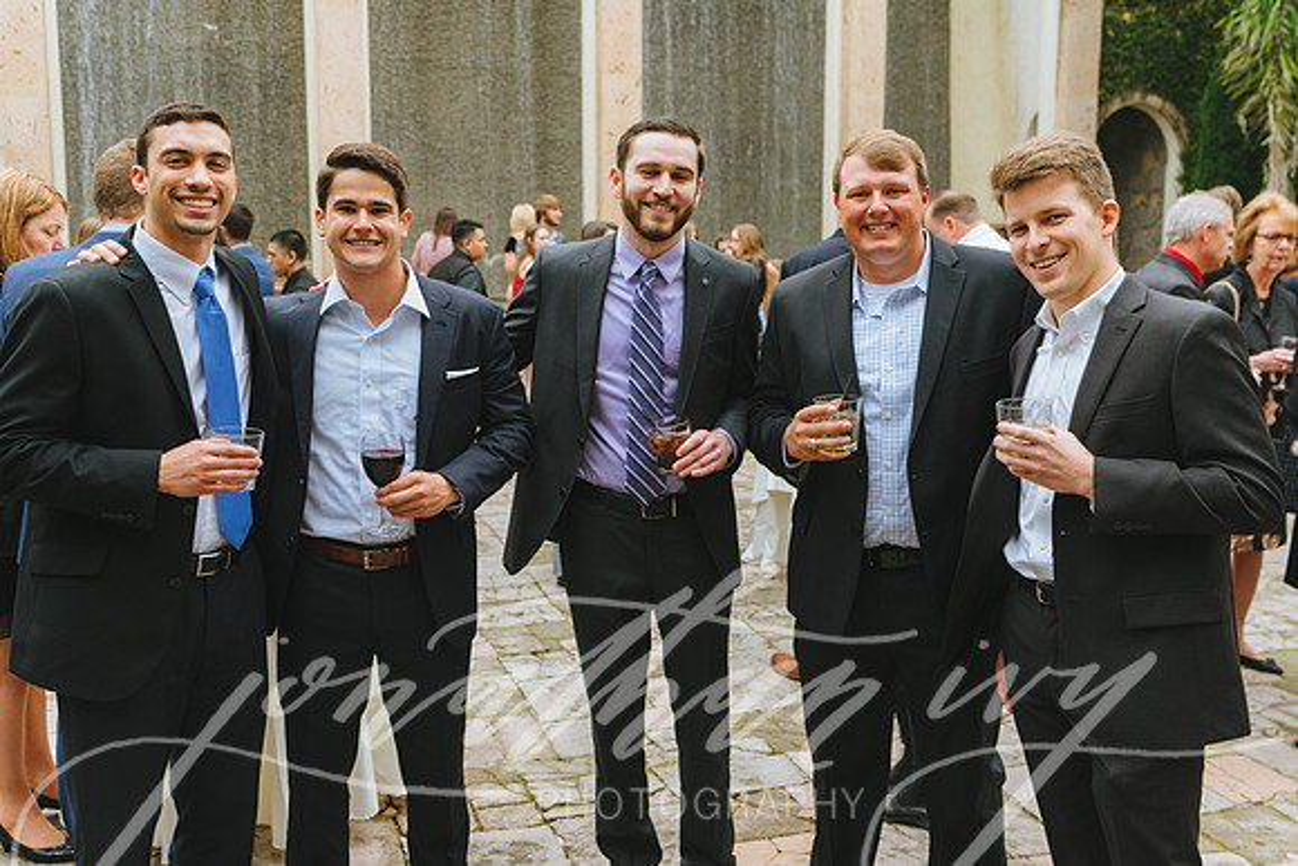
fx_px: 1262
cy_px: 433
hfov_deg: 54.4
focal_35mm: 35
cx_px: 649
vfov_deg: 37.9
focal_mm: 35
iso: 1600
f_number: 3.5
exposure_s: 1/250
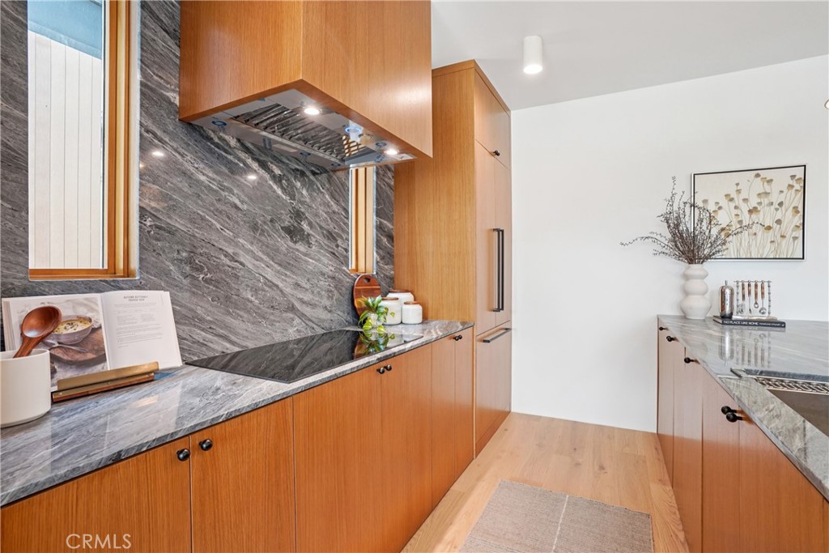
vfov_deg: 73.8
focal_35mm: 16
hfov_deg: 96.7
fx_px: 368
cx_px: 414
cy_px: 276
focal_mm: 16
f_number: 8
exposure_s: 1/10
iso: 400
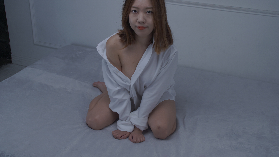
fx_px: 333
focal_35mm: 45
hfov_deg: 45.5
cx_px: 139
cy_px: 68
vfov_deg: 26.5
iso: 200
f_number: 5.6
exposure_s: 1/125
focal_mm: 28
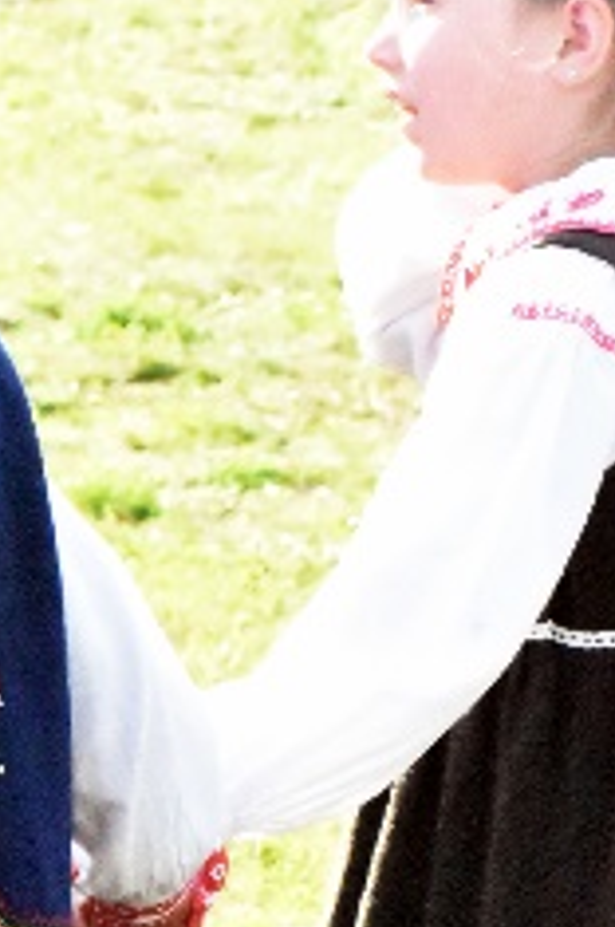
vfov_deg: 5.8
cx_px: -408
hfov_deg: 3.8
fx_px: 9200
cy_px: 880
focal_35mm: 358
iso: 25600
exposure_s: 1/4000
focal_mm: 70
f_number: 11
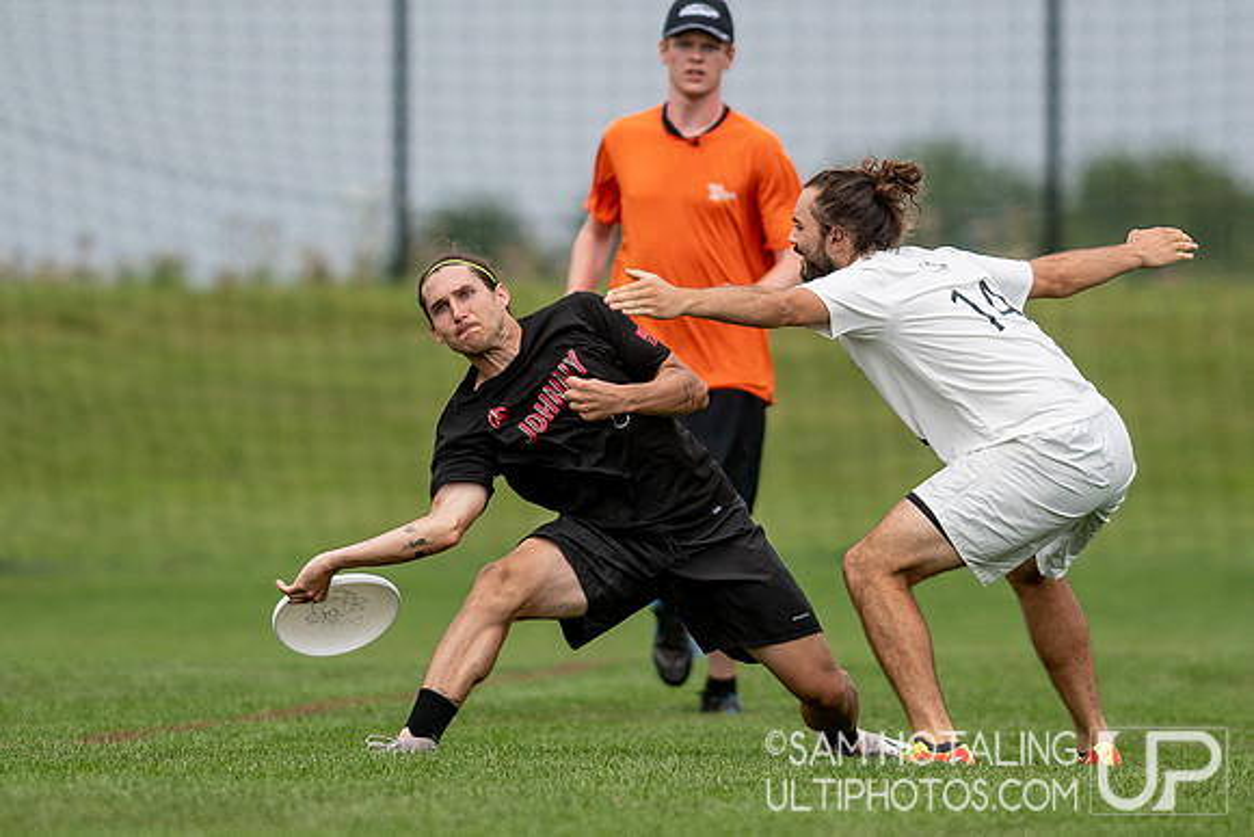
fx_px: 29335
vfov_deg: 1.6
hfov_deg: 2.4
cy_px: 248
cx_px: 579
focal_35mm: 842
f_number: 2.8
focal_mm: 300
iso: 140
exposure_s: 1/3200
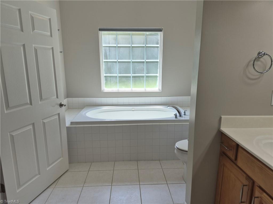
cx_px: 136
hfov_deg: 73.9
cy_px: 102
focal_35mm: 23
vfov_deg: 58.9
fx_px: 181
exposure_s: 1/204
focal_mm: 5.4
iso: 25
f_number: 1.8
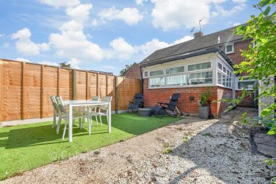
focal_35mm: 15
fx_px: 115
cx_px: 138
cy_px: 92
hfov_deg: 100.4
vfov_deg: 77.3
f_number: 8
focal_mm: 10
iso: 160
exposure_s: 1/400
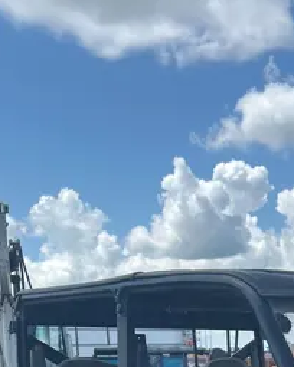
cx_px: 320
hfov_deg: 20.1
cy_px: 493
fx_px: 794
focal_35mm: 73
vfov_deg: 22.8
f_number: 1.5
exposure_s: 1/3704
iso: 50
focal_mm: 5.7
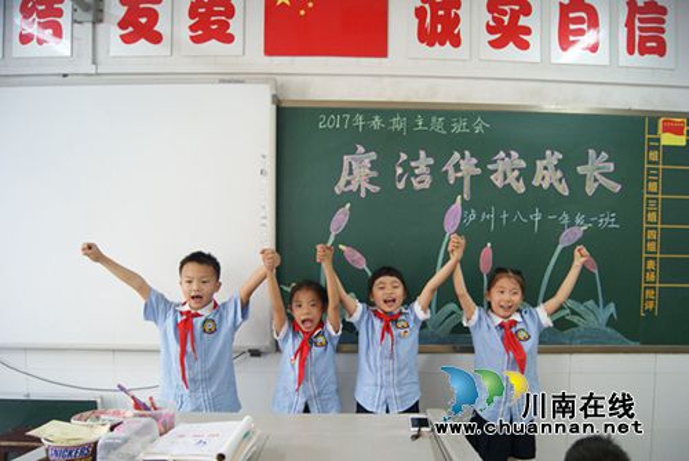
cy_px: 230
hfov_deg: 67.4
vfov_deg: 48.0
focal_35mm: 27
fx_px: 517
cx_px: 344
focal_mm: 18
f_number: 3.5
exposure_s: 1/30
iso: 400
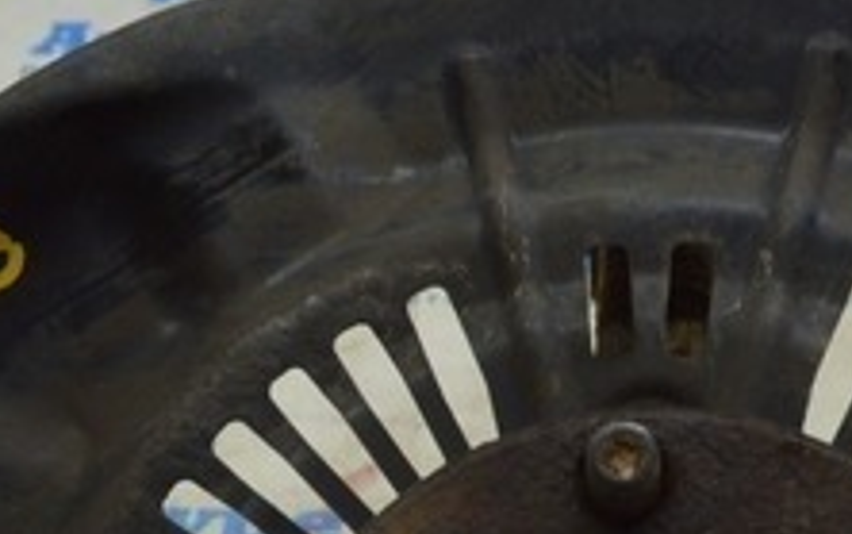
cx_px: 533
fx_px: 3276
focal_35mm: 141
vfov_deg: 9.2
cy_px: 620
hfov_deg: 14.8
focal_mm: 20
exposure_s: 1/40
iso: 400
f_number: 5.6
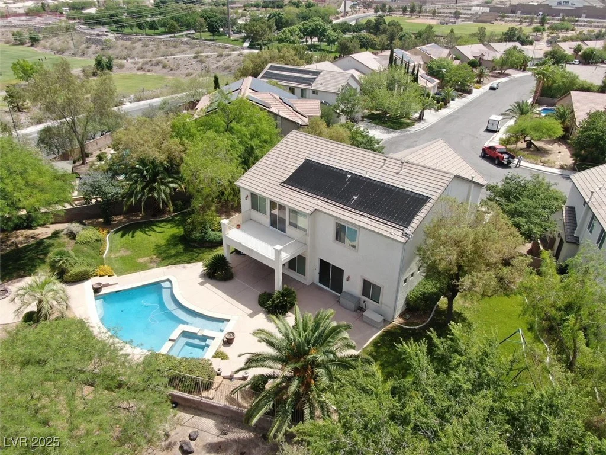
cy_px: 228
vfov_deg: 56.8
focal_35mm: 24
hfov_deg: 71.6
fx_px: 420
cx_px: 303
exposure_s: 1/800
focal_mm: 4.39
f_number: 2.8
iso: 110
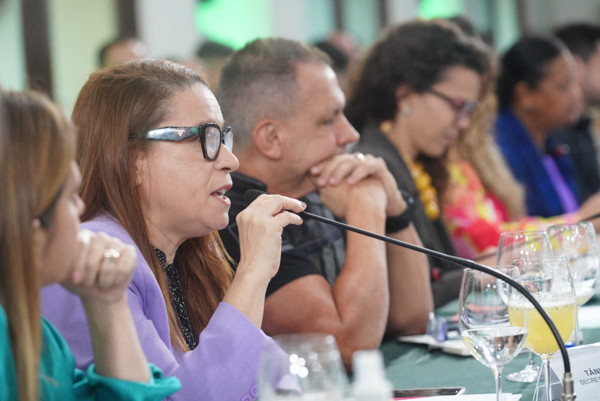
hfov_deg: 15.6
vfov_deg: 10.5
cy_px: 200
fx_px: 2185
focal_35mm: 131
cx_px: 300
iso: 5000
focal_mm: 131
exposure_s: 1/160
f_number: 4.5
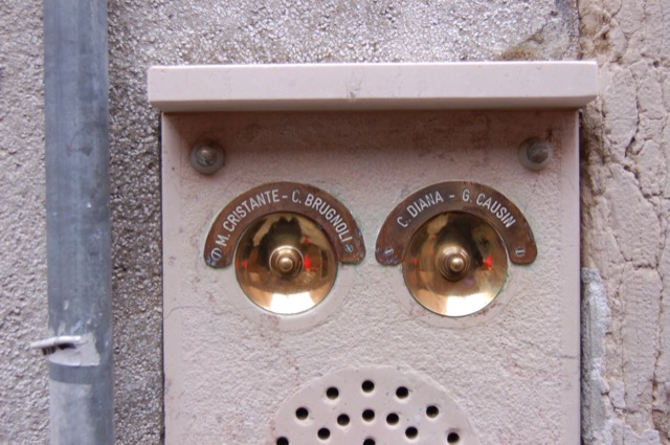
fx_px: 948
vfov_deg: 26.4
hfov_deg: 38.9
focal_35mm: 51
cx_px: 335
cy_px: 222
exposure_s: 1/50
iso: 400
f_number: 4.5
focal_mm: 34
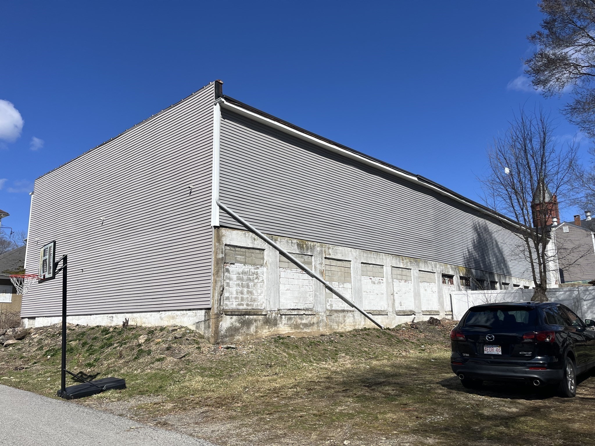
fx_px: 447
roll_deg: +1.4
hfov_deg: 67.3
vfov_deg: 53.1
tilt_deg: +11.5
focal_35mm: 26
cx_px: 298
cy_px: 223
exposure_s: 1/5076
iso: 50
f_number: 1.6
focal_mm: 5.1
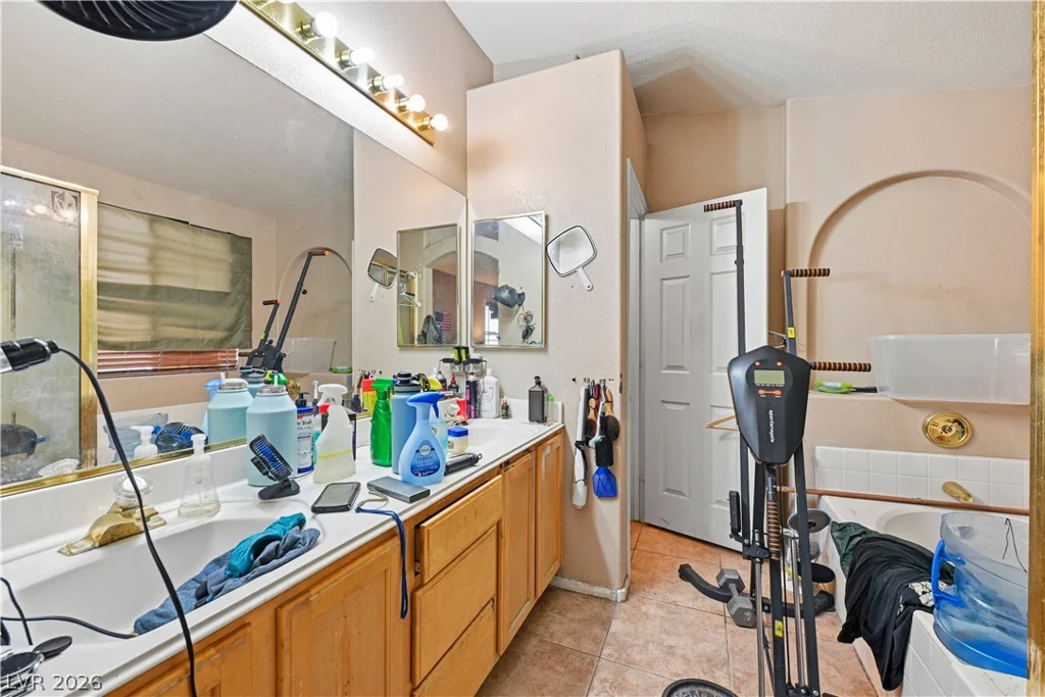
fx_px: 406
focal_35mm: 14
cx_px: 522
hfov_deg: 104.2
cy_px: 348
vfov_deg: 81.2
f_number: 9
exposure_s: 1/500
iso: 2000
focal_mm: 14
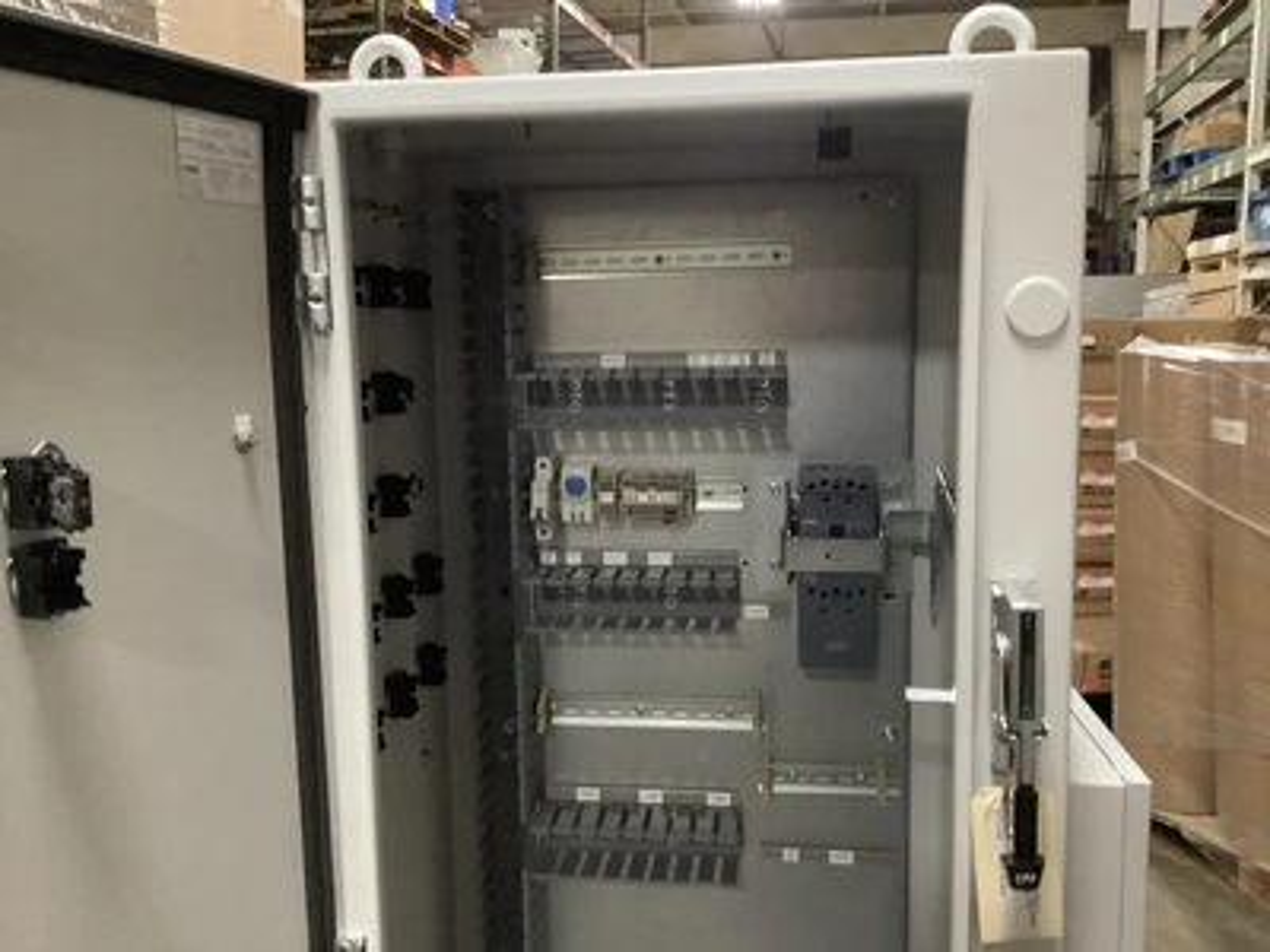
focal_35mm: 31
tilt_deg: -10.9
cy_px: 476
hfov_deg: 58.4
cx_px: 635
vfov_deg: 45.4
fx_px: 1137
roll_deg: +0.1
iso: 640
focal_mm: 3.3
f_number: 2.4
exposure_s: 1/30
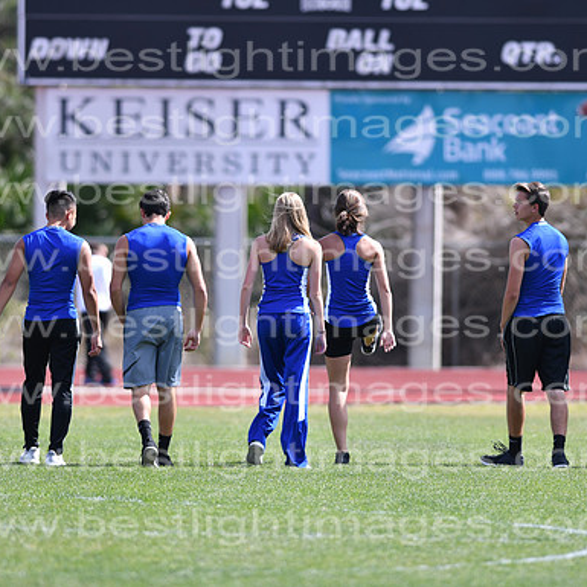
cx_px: 277
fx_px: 11070
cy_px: 294
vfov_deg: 3.0
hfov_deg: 3.0
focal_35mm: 577
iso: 100
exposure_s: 1/1000
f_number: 3.2
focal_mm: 300
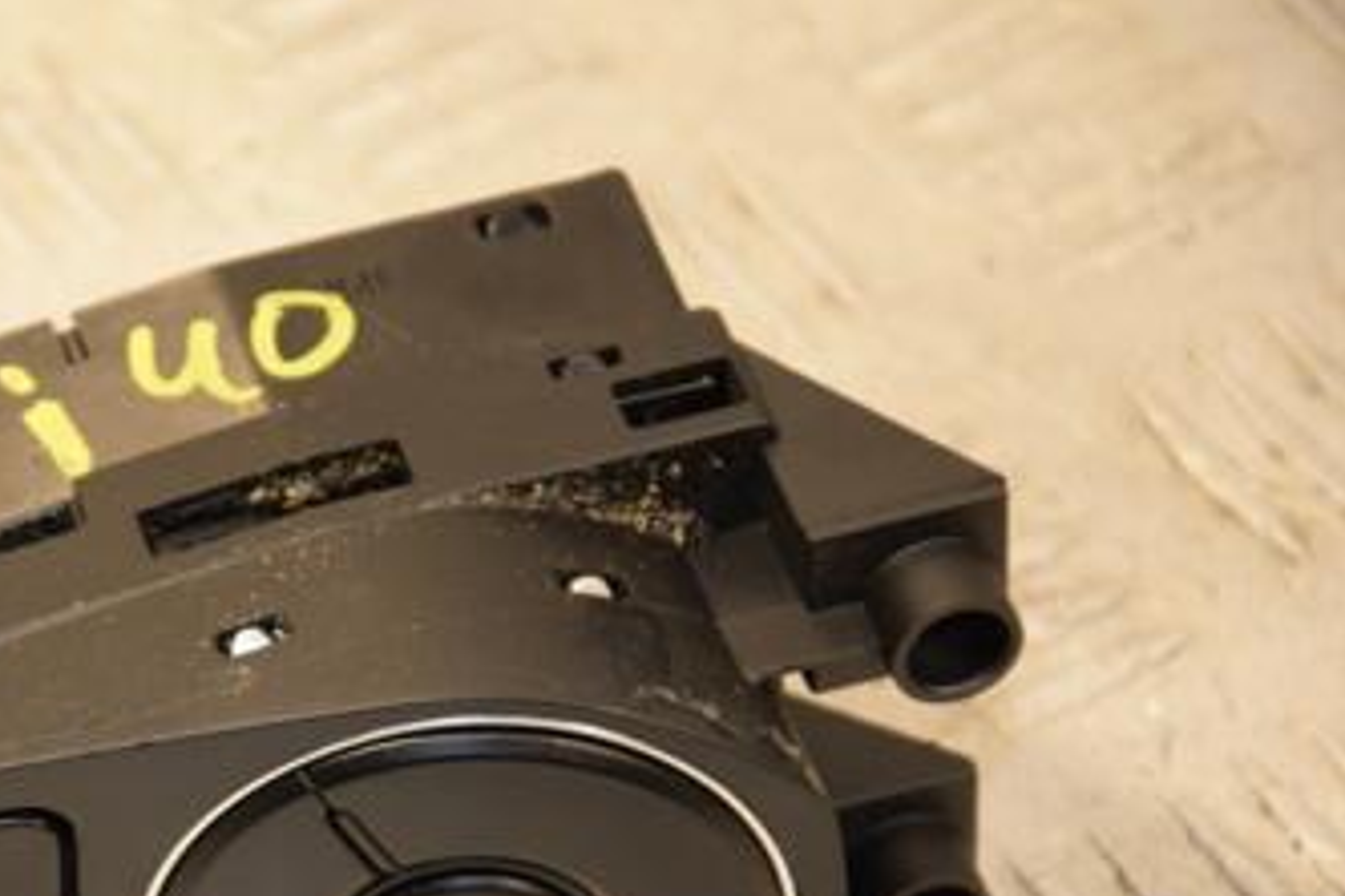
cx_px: 137
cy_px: 795
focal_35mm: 284
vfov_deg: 4.8
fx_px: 10606
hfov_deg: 7.2
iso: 800
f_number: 5.6
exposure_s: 1/160
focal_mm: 105
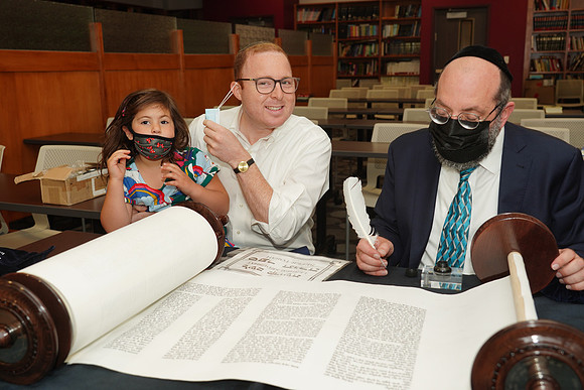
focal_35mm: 37
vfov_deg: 36.0
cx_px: 292
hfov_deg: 51.9
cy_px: 195
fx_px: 600
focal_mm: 37
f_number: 5.6
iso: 320
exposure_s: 1/80
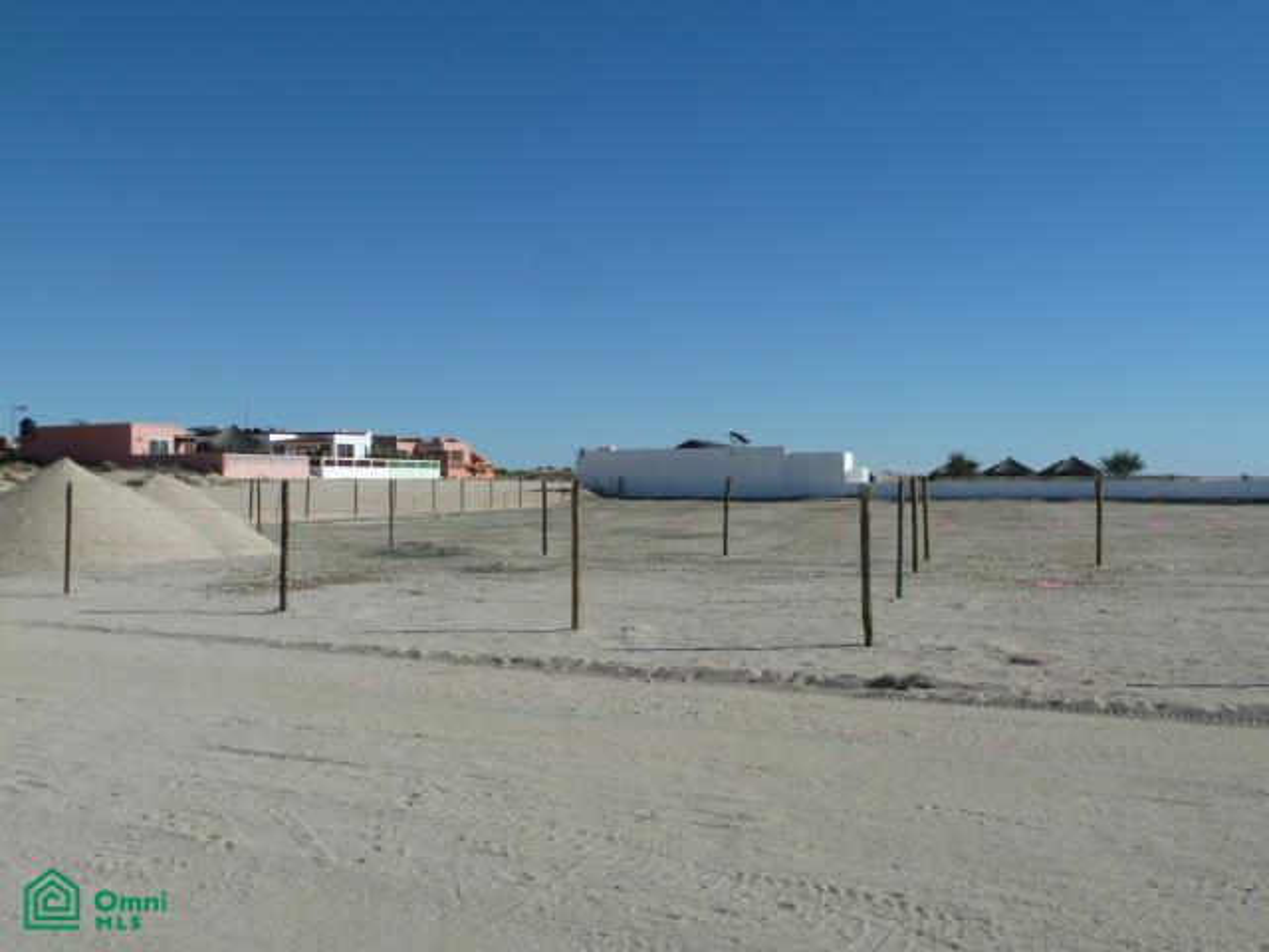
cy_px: 476
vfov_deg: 40.7
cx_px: 634
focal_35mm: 35
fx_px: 1283
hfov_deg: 52.6
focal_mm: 5.7
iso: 80
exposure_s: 1/800
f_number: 5.6
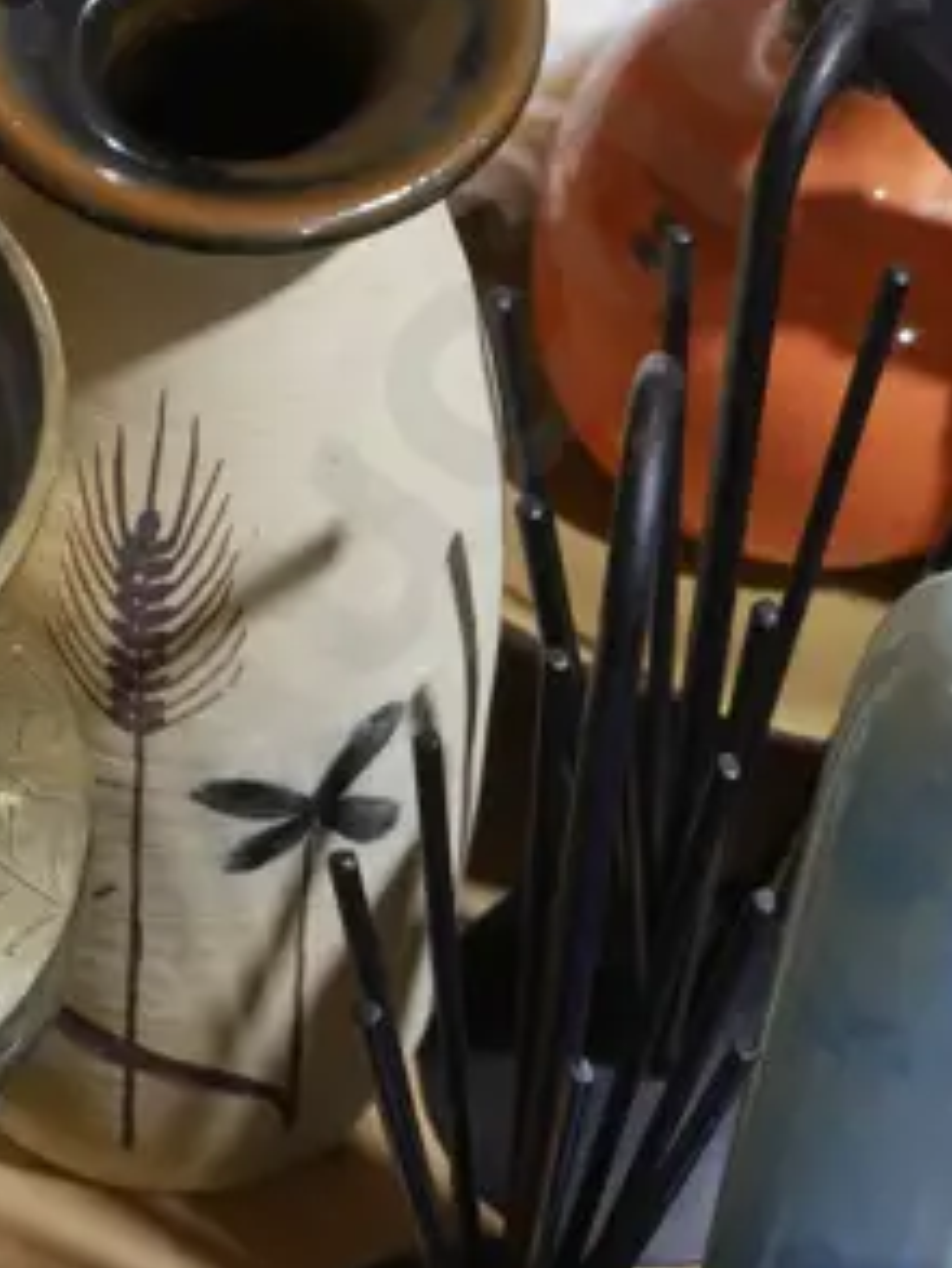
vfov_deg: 14.1
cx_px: 374
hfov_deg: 10.6
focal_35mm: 140
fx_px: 5130
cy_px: 528
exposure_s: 1/60
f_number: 4.4
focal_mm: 20
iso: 400
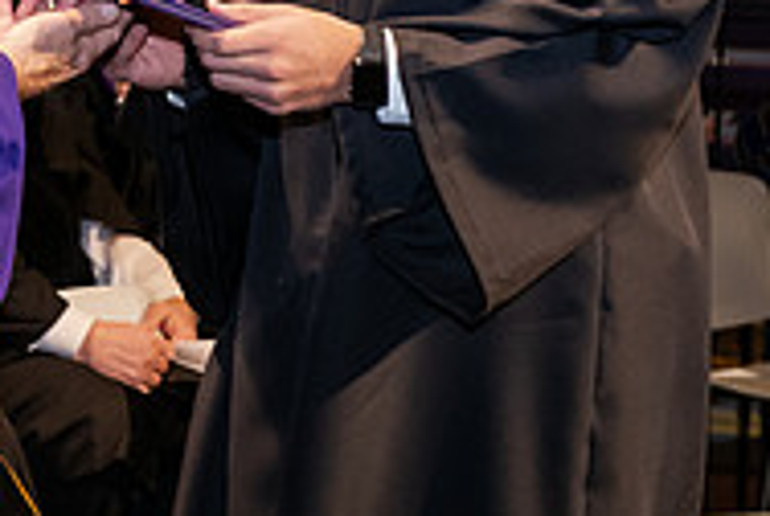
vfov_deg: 7.1
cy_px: -207
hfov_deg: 10.6
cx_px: -41
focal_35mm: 191
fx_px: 4092
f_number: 6.3
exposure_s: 1/200
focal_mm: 62
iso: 1600
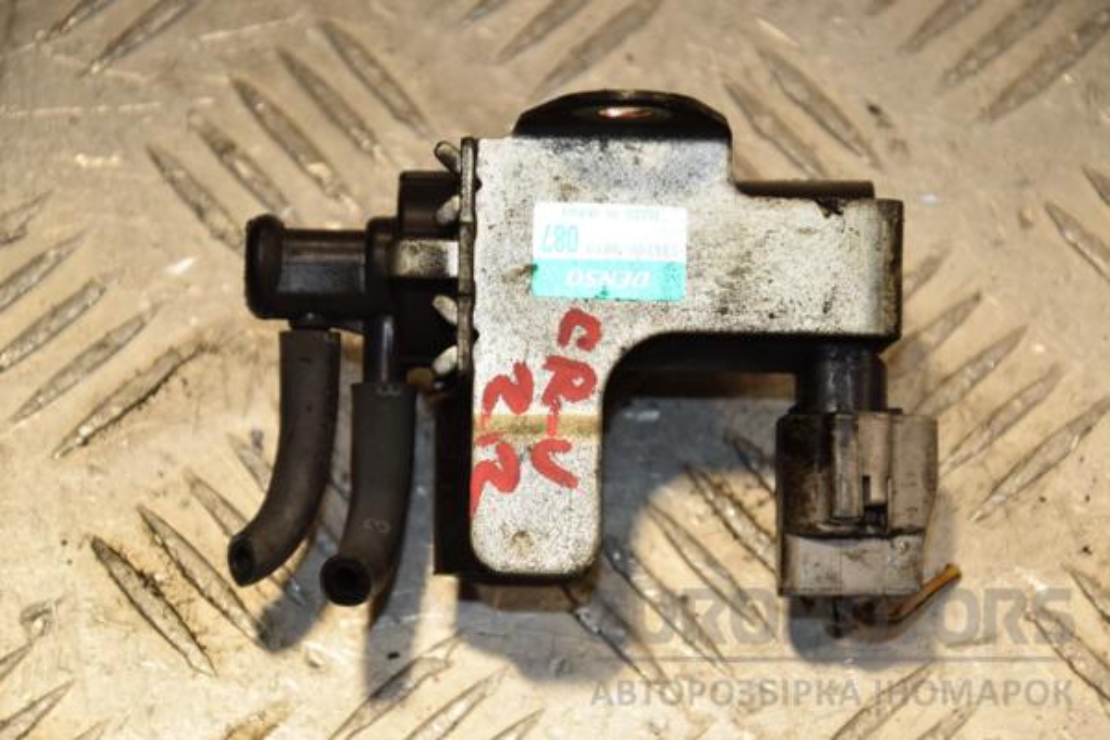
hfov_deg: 13.0
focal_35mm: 158
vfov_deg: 8.7
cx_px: 555
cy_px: 370
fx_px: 4856
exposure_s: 1/200
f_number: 7.1
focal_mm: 105
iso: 800
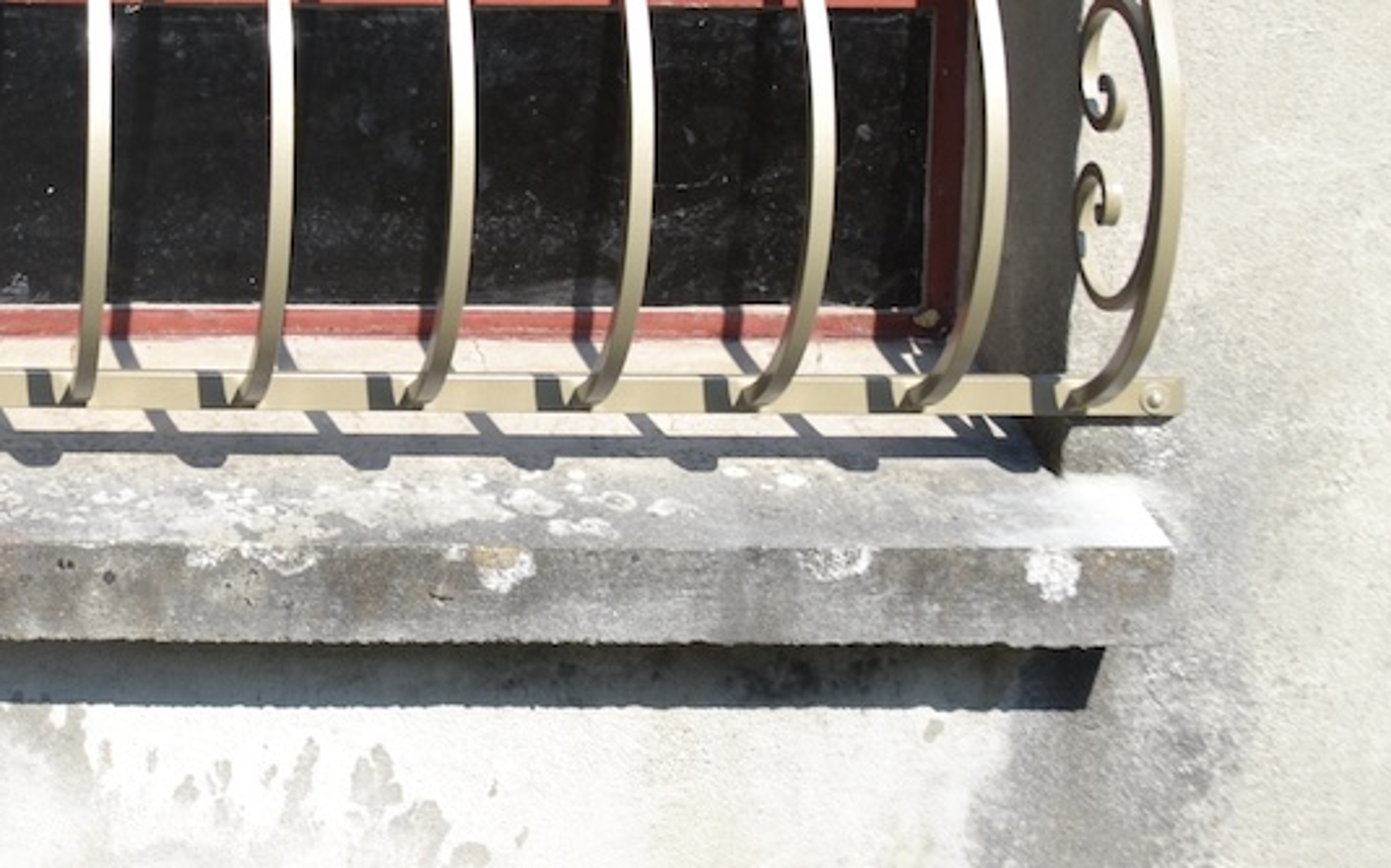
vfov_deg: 15.5
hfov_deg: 24.4
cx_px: -130
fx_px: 2994
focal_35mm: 79
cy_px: -325
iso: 100
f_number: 7.1
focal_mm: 20
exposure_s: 1/200
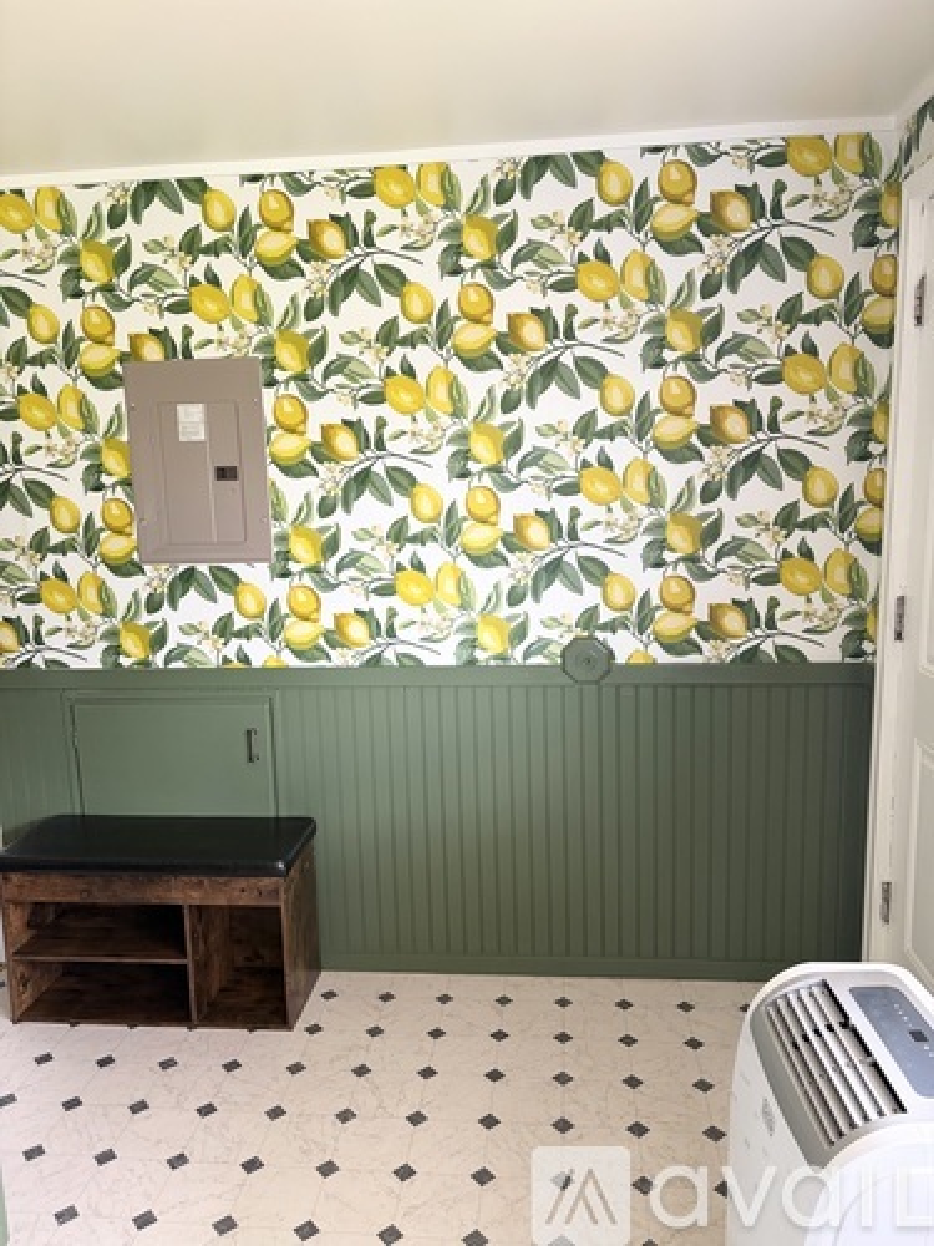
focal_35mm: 26
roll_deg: +1.3
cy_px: 623
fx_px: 935
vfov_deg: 67.3
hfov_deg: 53.1
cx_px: 467
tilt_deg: -9.2
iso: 160
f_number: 1.6
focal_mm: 5.96
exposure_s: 1/60
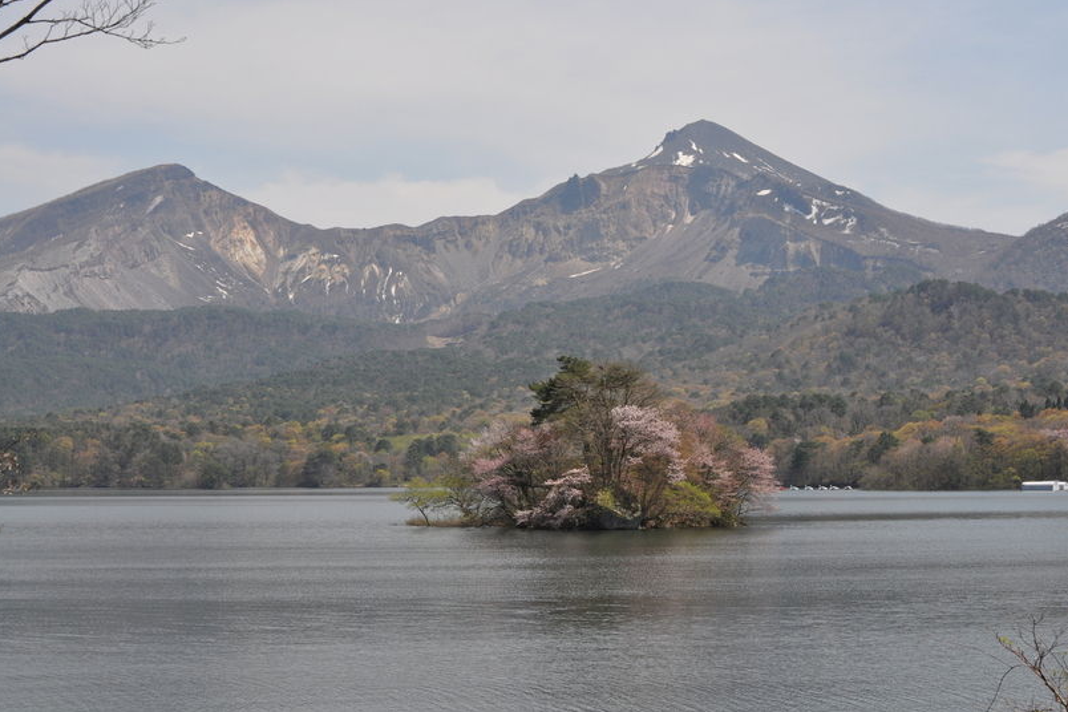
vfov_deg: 16.4
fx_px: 2477
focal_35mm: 84
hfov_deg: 24.3
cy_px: 355
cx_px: 535
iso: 200
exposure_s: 1/320
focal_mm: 55
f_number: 10
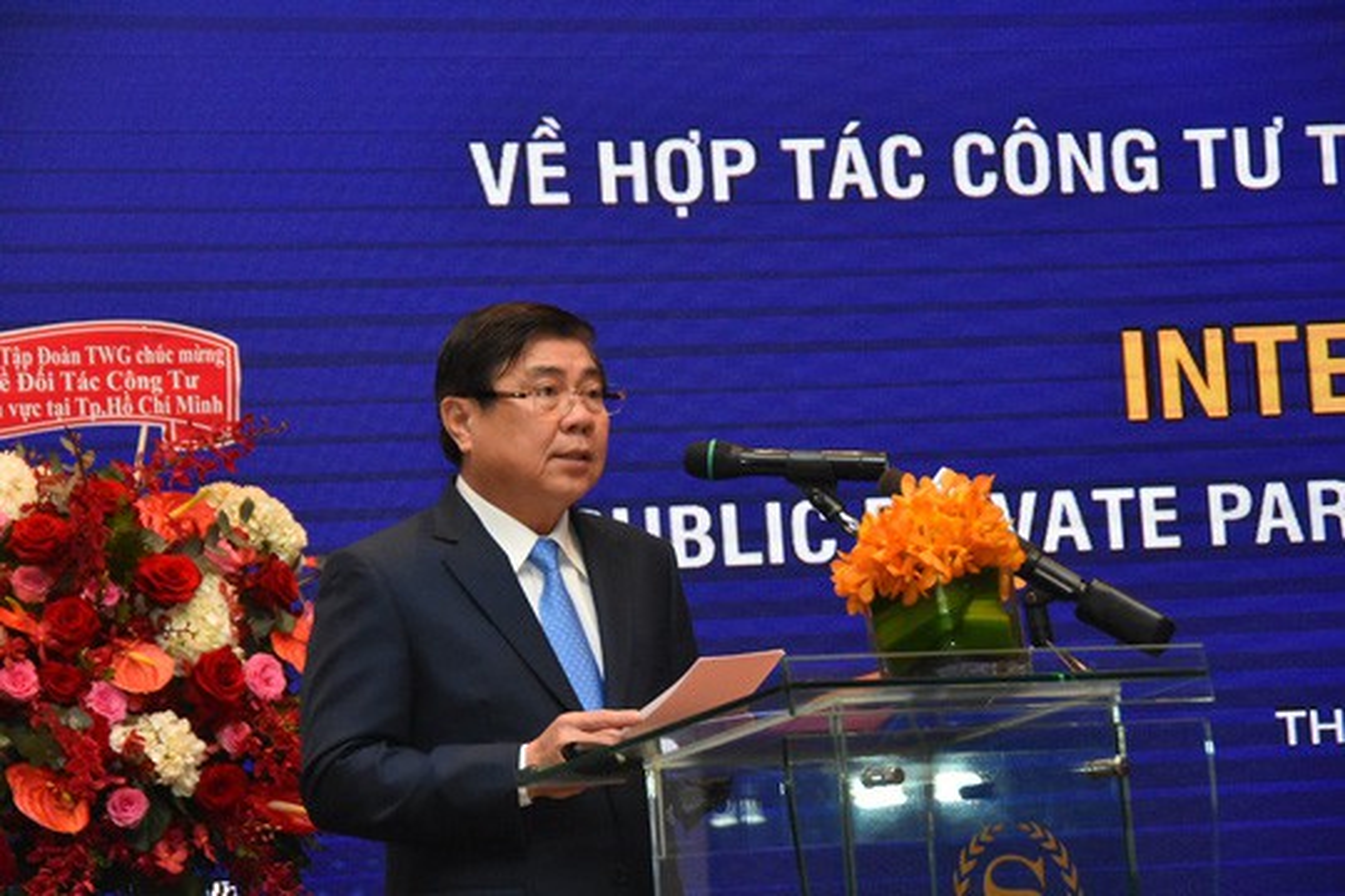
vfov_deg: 11.1
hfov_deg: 16.7
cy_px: 448
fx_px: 4595
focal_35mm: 123
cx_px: 672
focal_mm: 82
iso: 3200
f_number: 5
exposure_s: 1/200
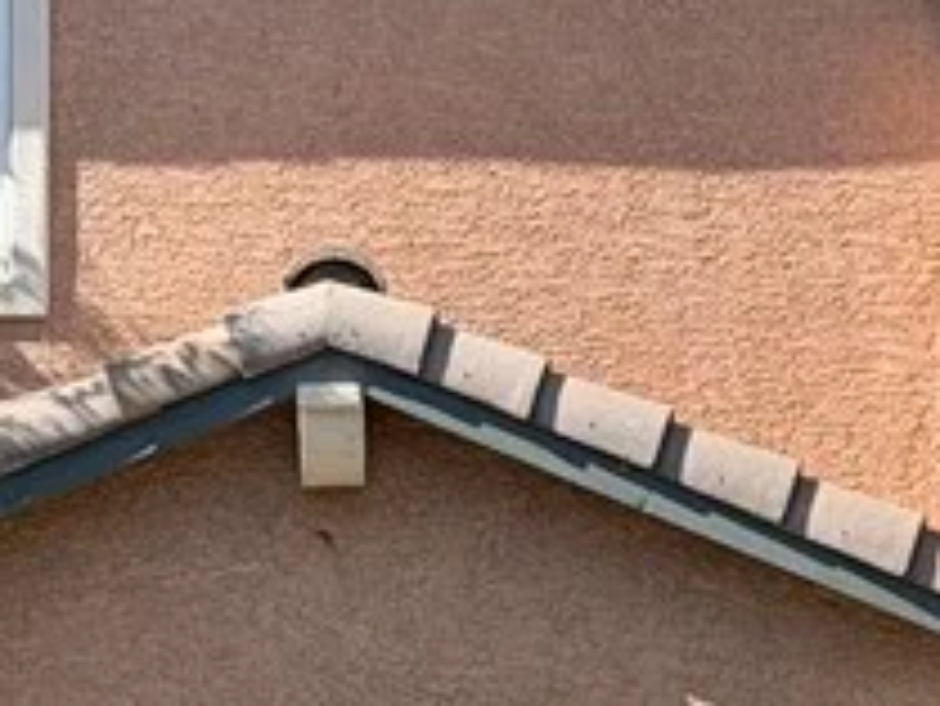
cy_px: 854
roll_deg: +0.5
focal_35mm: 235
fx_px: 6385
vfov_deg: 6.3
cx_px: 931
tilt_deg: +4.2
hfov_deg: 8.4
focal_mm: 6.76
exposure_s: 1/1543
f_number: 1.78
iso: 64
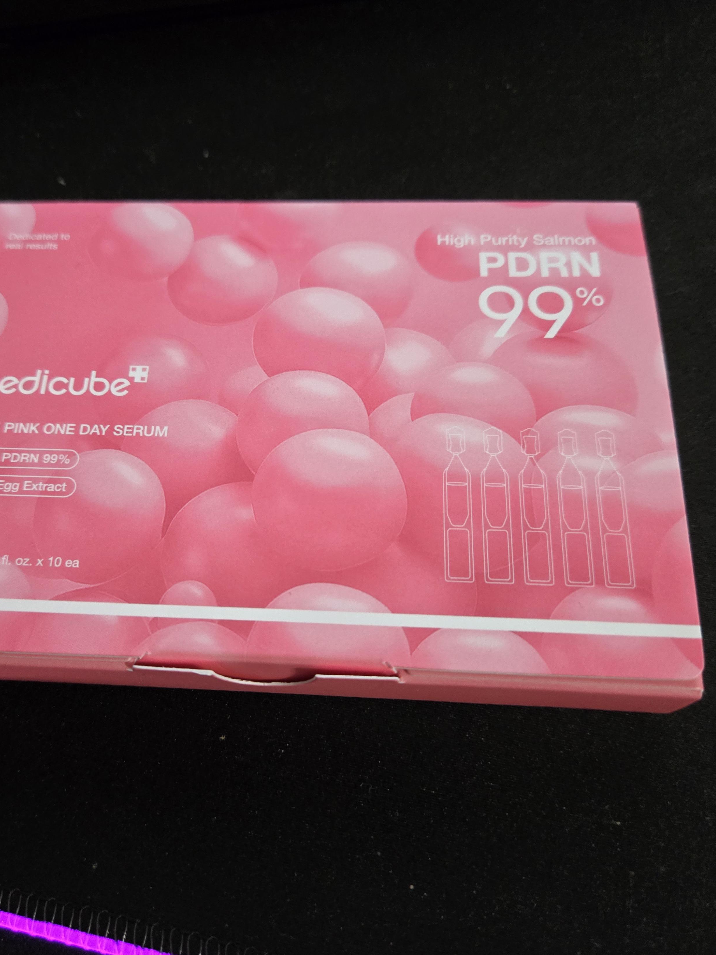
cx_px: 298
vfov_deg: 63.4
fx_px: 772
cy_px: 500
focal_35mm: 28
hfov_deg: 49.5
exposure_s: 1/60
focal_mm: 5.4
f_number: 1.8
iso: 640
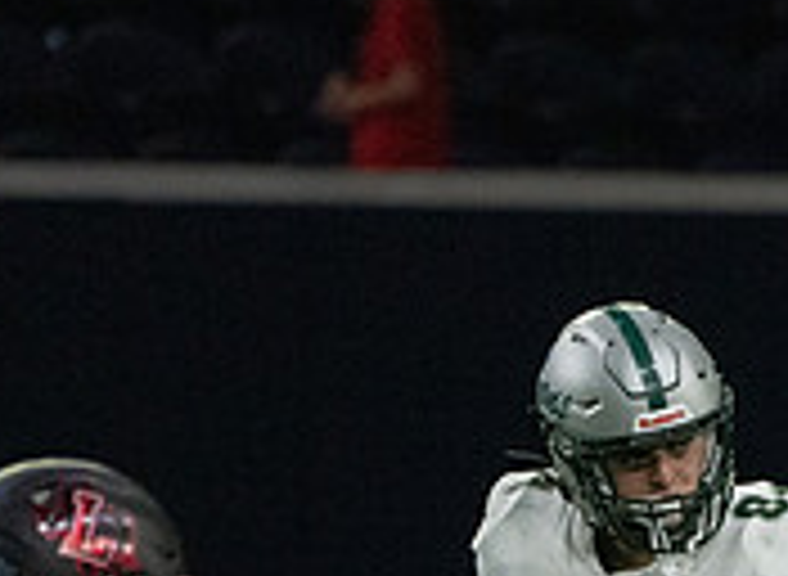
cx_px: 745
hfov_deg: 1.3
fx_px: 35333
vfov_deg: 0.9
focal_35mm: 1566
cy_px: 755
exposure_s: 1/1000
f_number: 5.6
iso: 8000
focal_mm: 400
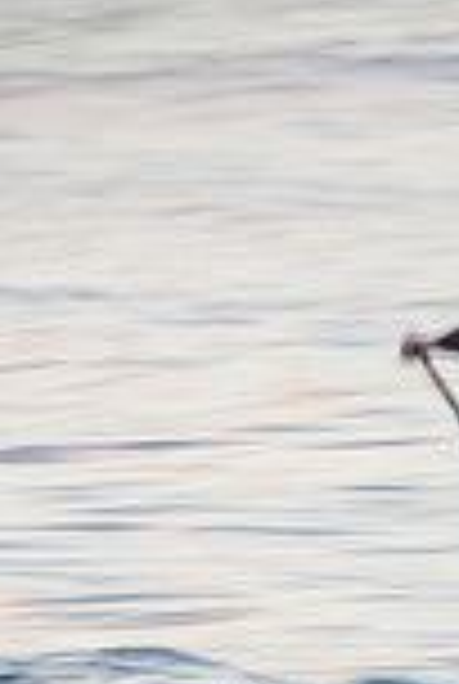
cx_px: 652
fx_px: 54389
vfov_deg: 0.7
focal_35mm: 2857
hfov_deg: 0.5
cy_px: 790
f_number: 14
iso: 100
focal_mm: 500
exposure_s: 1/20
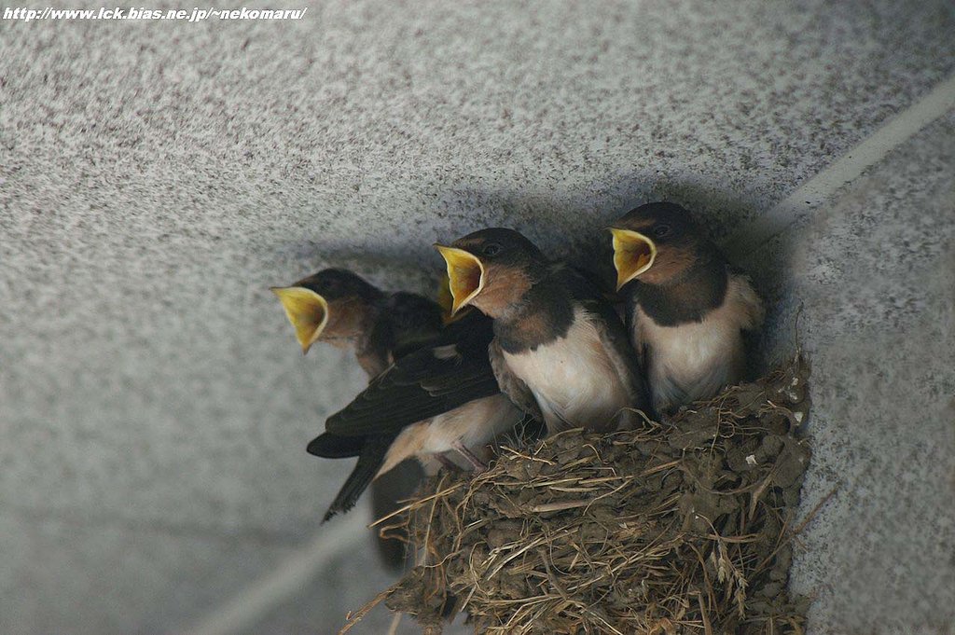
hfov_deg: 2.8
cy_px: 318
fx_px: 19879
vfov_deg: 1.8
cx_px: 478
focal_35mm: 750
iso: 400
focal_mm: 500
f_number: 4.5
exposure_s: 1/125
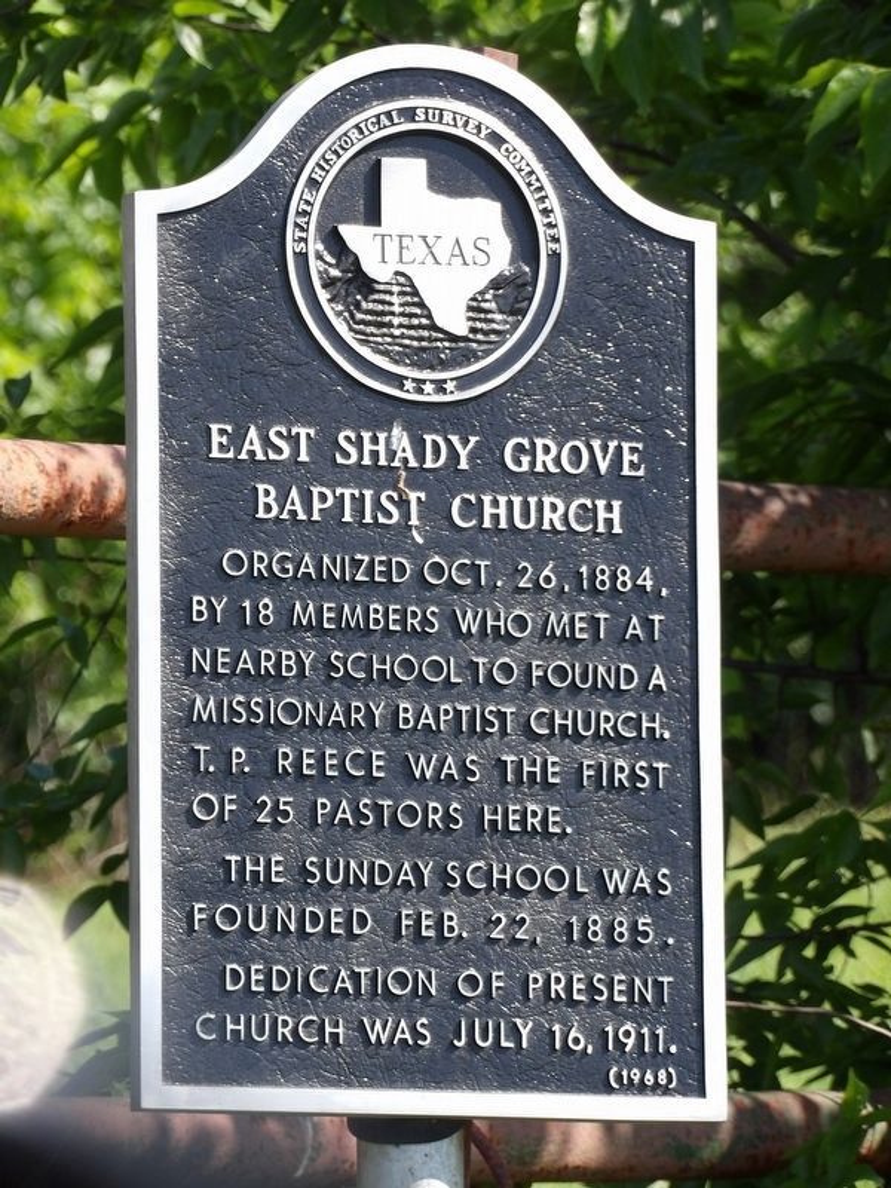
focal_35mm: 363
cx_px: 446
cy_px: 594
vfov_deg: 5.5
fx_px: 12458
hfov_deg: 4.1
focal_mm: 65.2
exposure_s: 1/258
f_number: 4.2
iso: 100
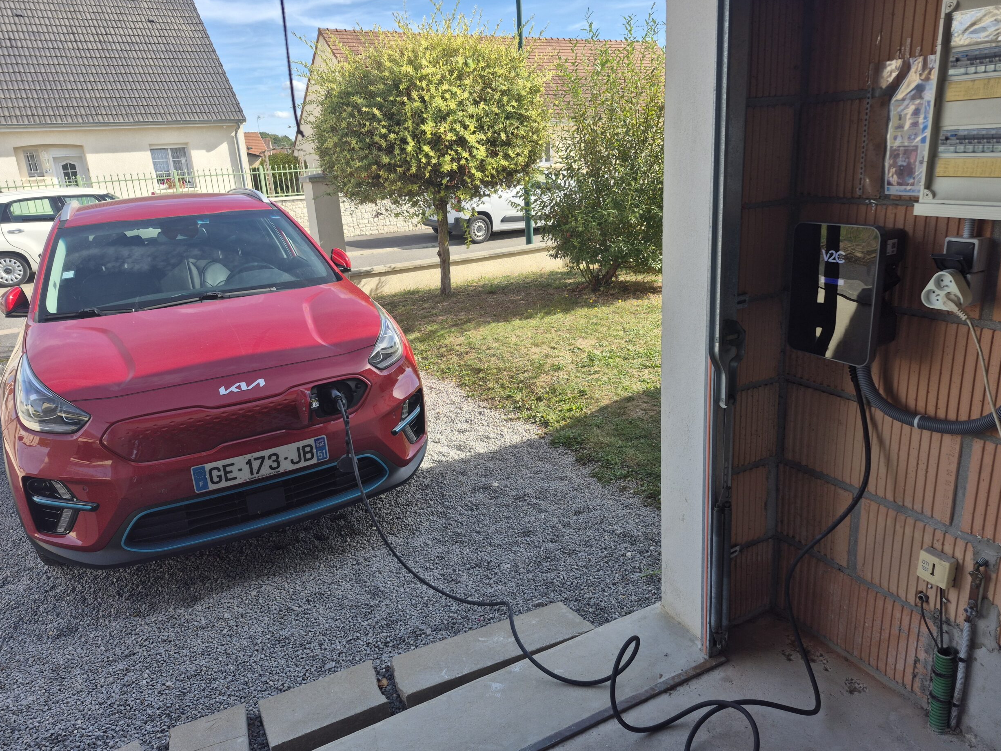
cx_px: 506
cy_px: 362
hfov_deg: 71.6
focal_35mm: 24
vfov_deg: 56.8
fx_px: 694
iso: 25
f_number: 1.8
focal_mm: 5.4
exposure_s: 1/878
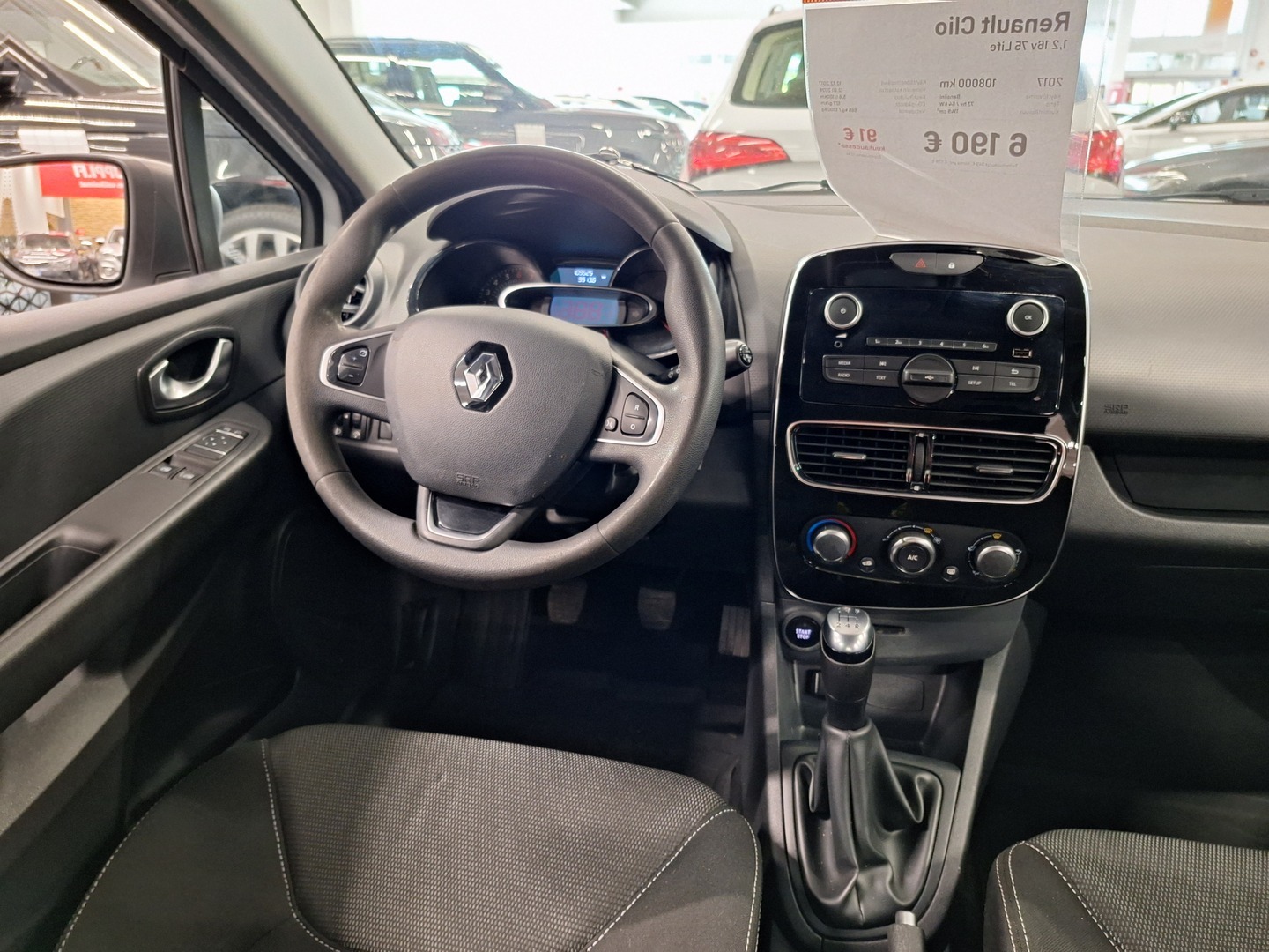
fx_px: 843
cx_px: 634
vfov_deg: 58.9
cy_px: 476
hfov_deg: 73.9
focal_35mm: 23
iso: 400
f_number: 1.8
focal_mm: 5.54
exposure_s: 1/25
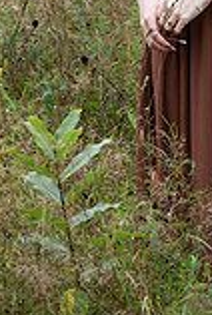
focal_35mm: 483
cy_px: -88
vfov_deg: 4.2
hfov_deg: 2.9
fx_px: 4248
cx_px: 296
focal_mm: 170
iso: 640
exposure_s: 1/200
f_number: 5
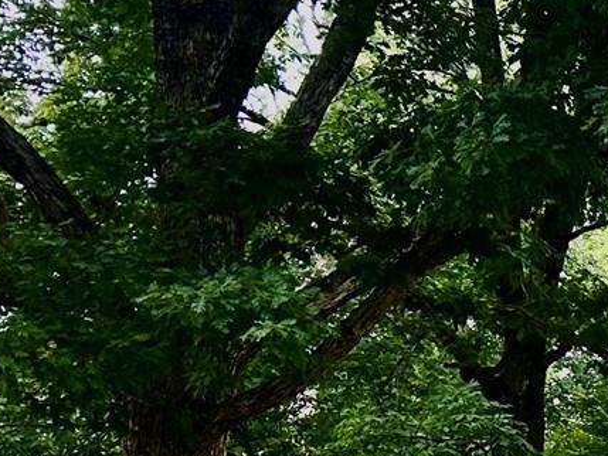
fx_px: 2179
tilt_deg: +4.0
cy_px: 647
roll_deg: -2.9
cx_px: 1407
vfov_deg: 11.5
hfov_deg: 12.7
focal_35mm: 124
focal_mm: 5.7
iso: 40
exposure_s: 1/175
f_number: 1.5
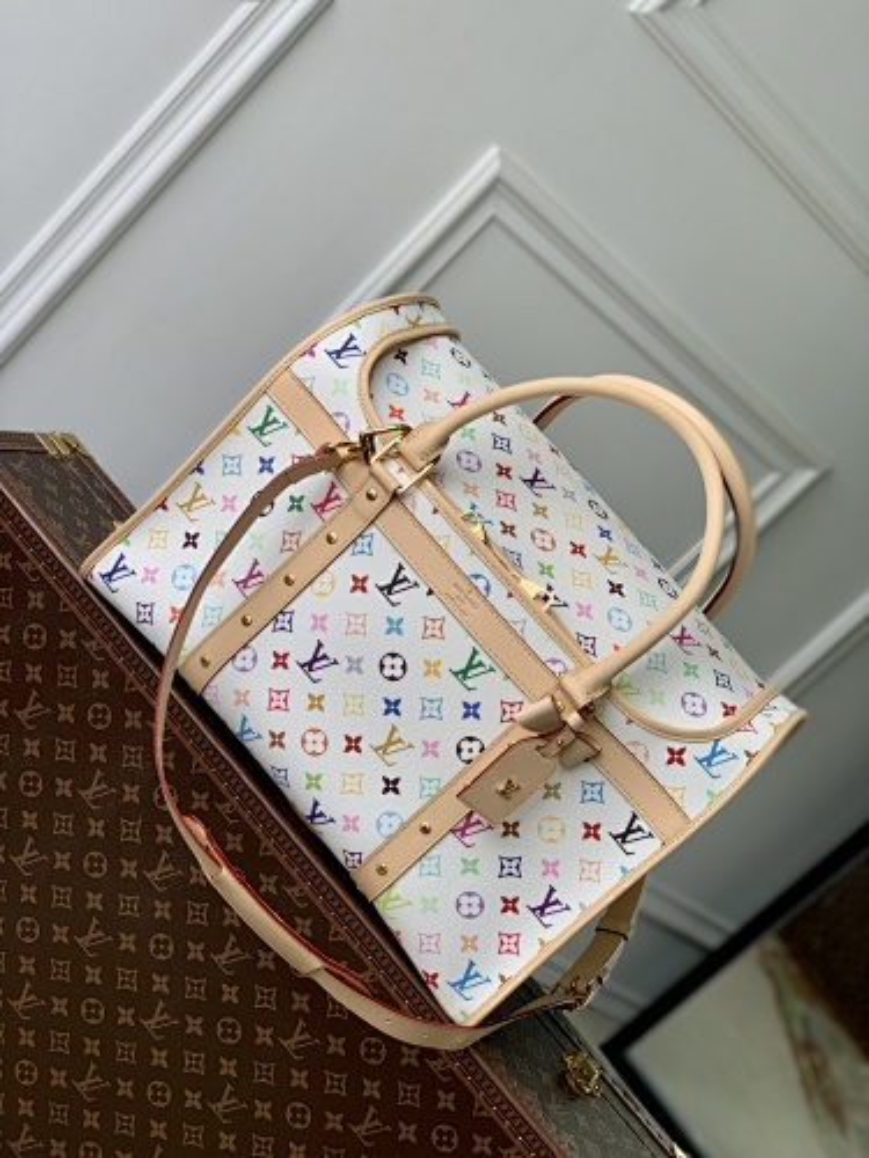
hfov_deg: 28.0
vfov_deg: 36.8
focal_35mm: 52
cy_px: 579
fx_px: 1741
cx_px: 434
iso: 16
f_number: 2.4
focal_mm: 6
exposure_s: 1/122
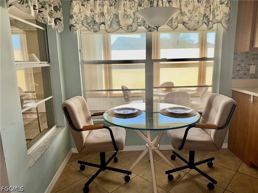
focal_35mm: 24
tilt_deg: -10.7
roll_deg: +1.1
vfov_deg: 56.8
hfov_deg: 71.6
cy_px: 96
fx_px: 179
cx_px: 129
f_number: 1.78
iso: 50
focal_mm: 6.76
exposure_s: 1/63
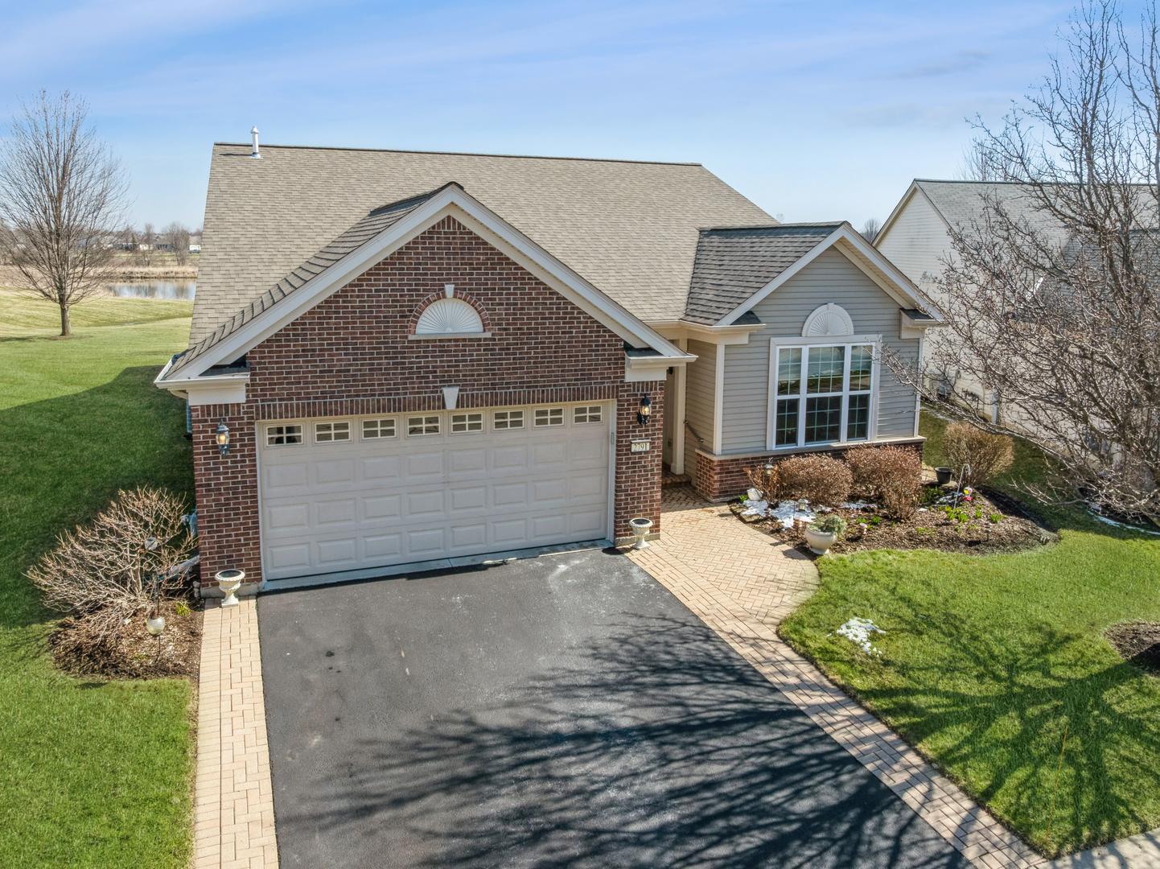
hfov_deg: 71.6
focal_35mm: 24
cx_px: 580
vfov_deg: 56.8
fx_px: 804
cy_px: 434
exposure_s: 1/240
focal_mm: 12.3
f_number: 9
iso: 100
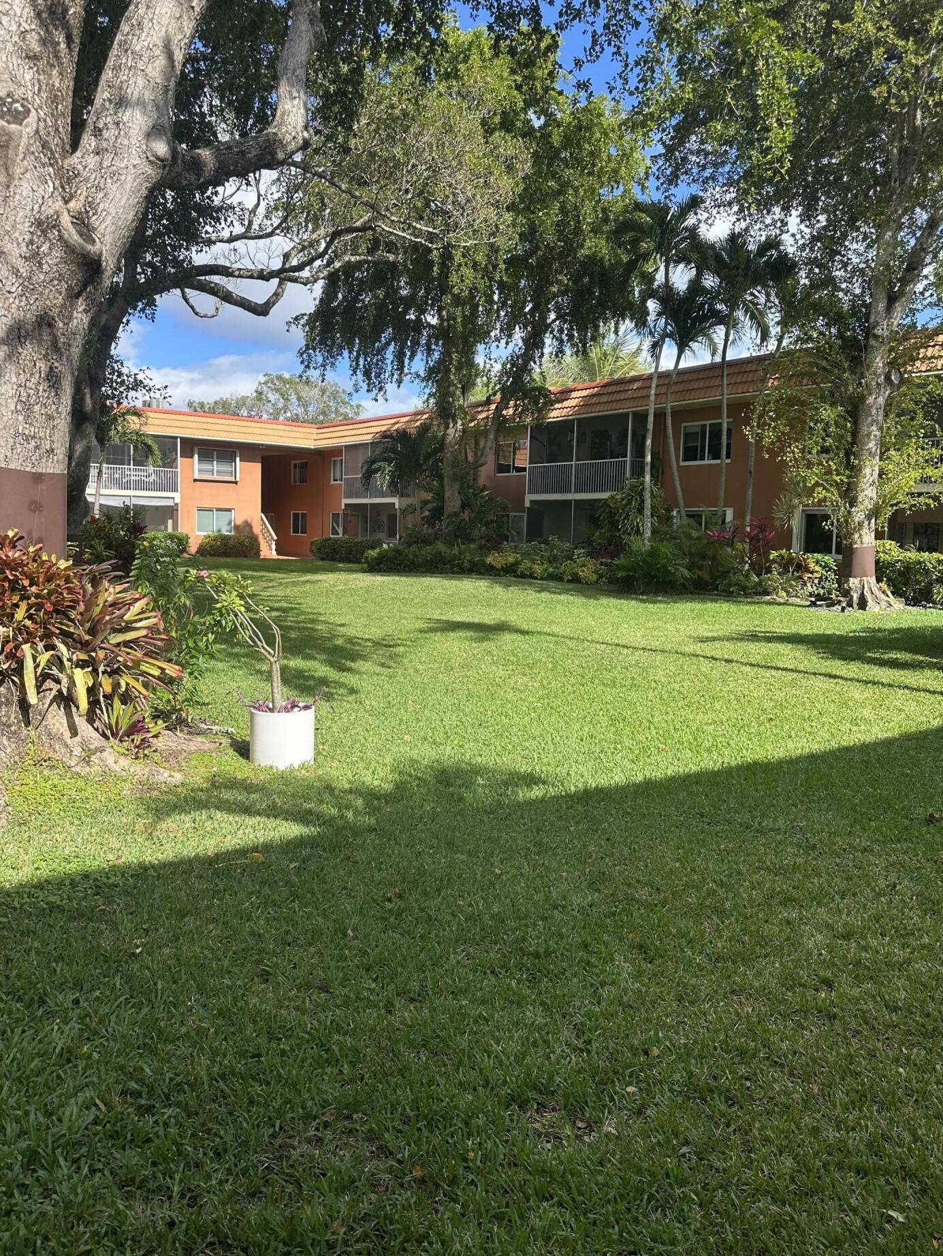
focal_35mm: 26
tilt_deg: -2.9
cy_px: 591
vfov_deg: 67.2
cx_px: 445
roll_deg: -2.3
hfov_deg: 53.0
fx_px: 944
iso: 80
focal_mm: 6.86
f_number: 1.78
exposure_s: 1/1845
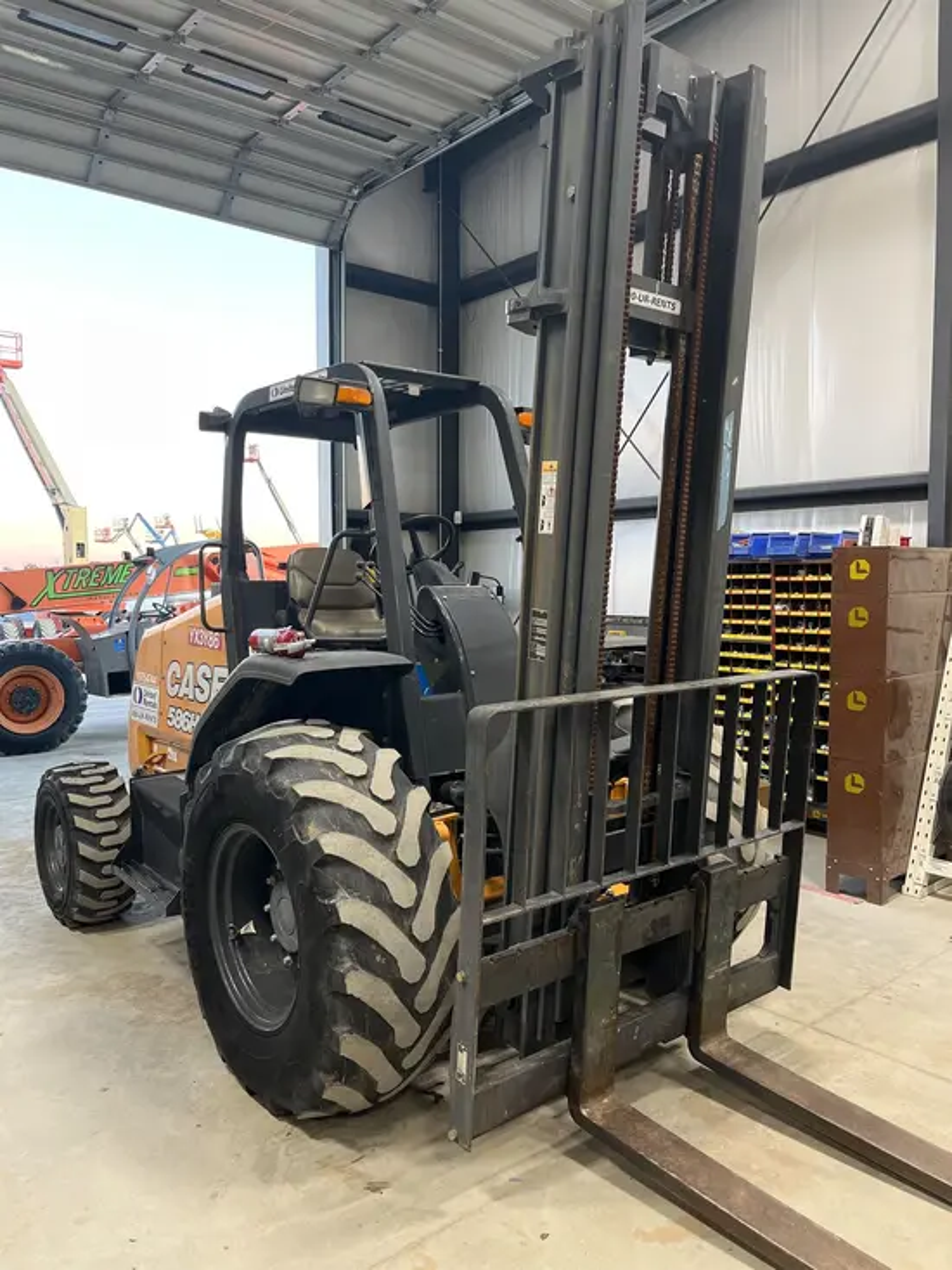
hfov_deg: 53.1
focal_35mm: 26
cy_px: 635
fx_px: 953
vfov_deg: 67.3
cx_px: 476
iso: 100
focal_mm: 5.1
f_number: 1.6
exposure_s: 1/60
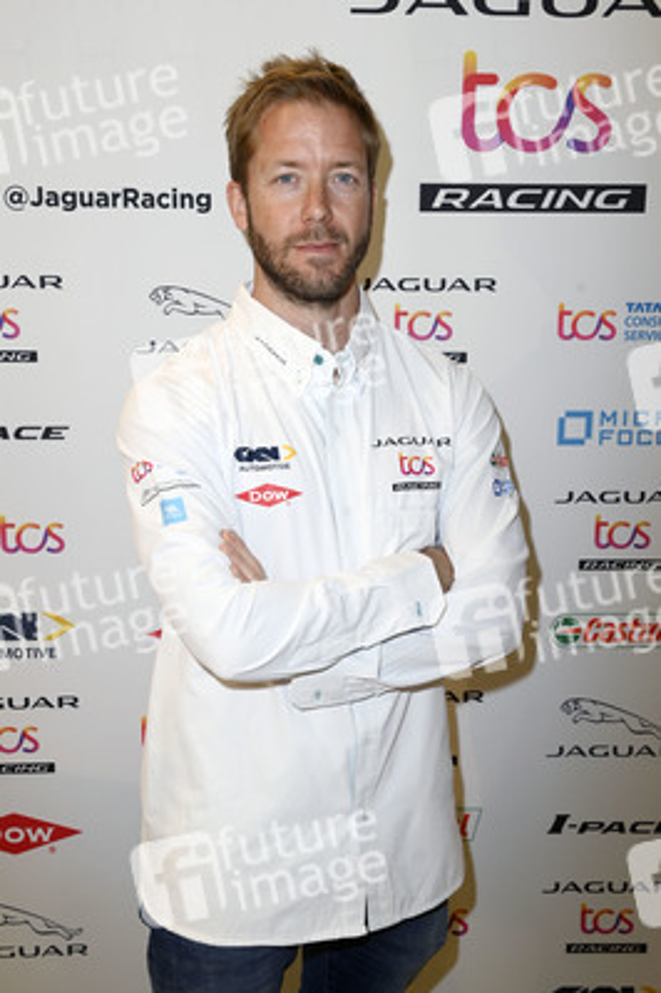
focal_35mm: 40
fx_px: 1103
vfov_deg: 48.5
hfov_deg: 33.3
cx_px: 330
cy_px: 496
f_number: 5.6
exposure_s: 1/200
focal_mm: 40
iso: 640
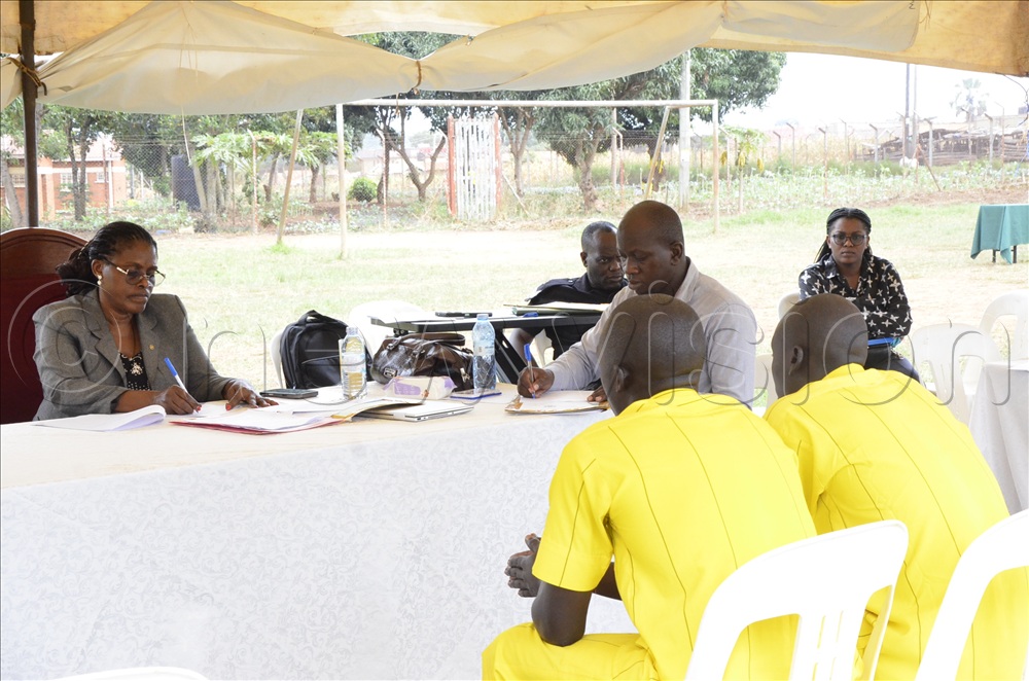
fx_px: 1626
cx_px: 514
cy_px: 340
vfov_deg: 23.7
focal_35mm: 57
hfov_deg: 35.1
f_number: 11
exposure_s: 1/500
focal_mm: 38
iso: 3200
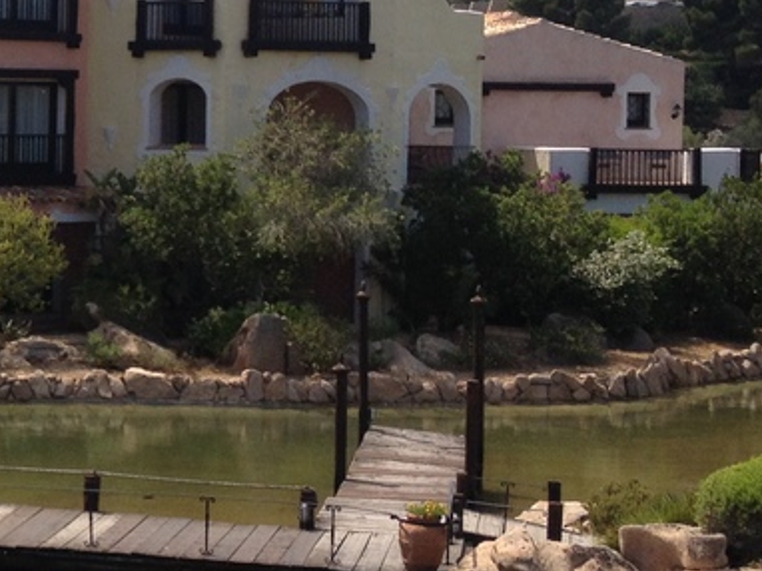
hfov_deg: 16.9
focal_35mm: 110
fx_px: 2420
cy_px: 194
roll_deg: -0.2
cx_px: -219
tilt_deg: -4.7
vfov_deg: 13.4
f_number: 2.4
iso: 50
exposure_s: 1/1727
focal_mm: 4.28
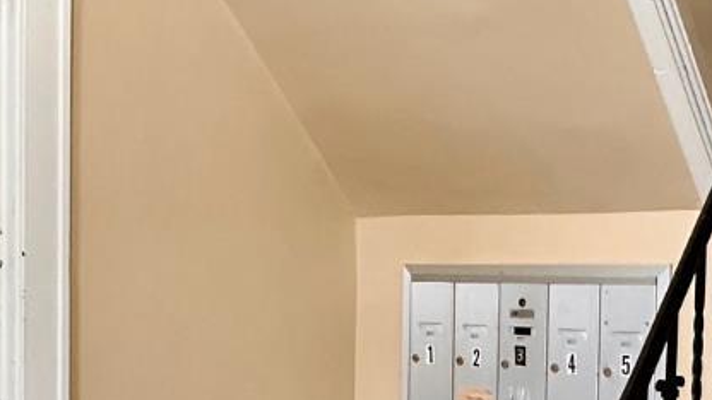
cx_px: 390
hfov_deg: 37.8
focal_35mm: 55
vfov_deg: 21.6
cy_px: 317
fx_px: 1038
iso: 400
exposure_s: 1/60
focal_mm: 2.22
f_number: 2.2
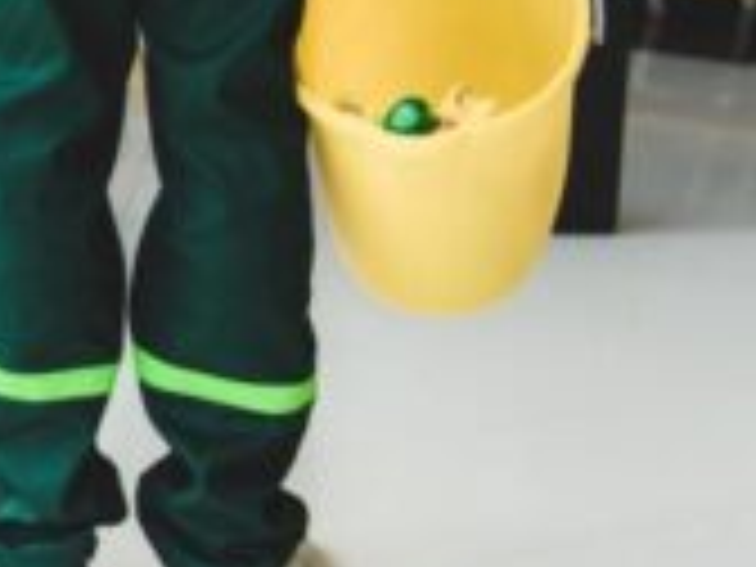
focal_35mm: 88
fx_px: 1922
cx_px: -315
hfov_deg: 19.8
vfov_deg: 16.5
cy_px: 45
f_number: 2.8
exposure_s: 1/500
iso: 400
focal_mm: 32
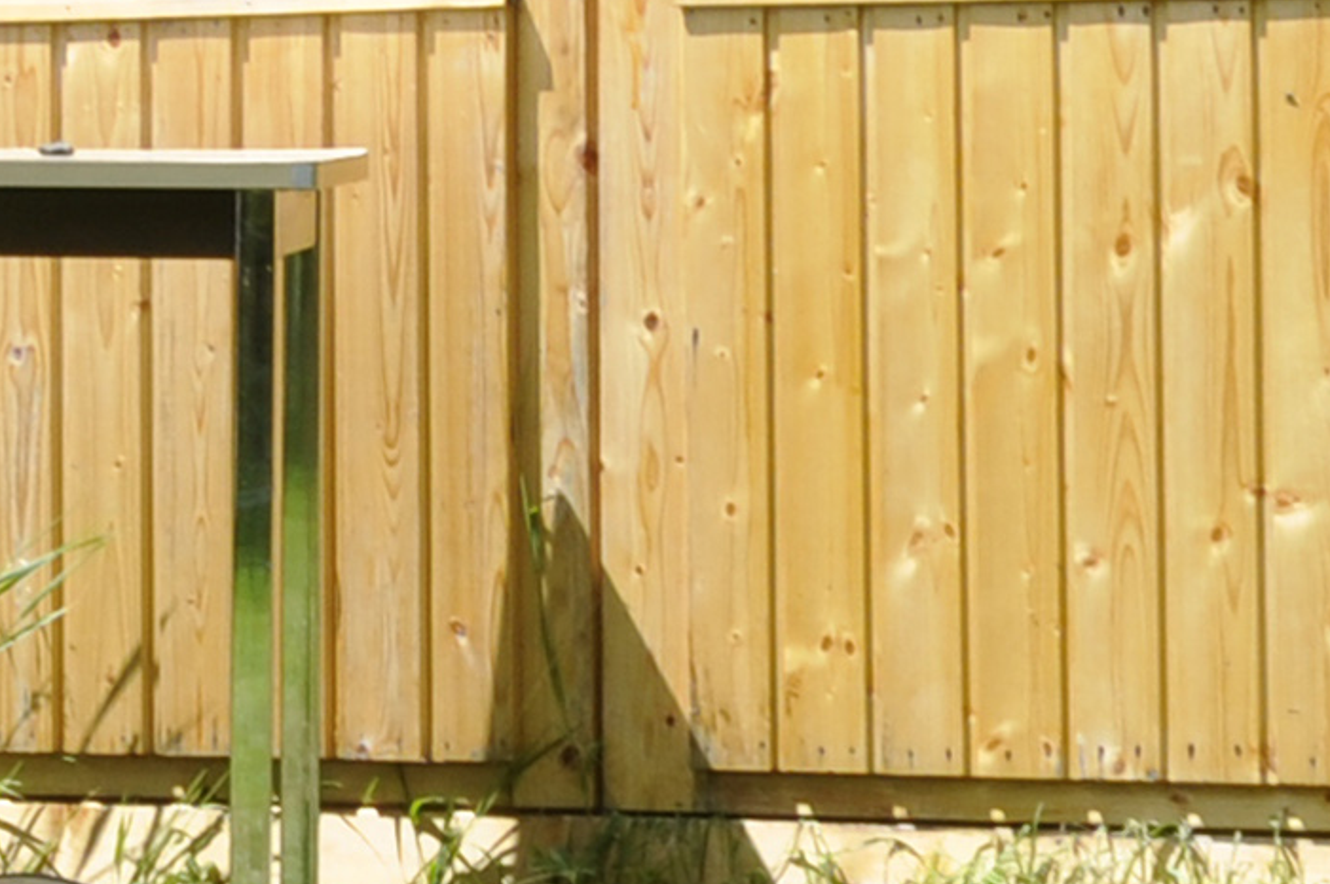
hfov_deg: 6.5
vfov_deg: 4.3
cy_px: -878
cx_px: -983
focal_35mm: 312
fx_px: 11516
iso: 200
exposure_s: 1/160
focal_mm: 34
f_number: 10
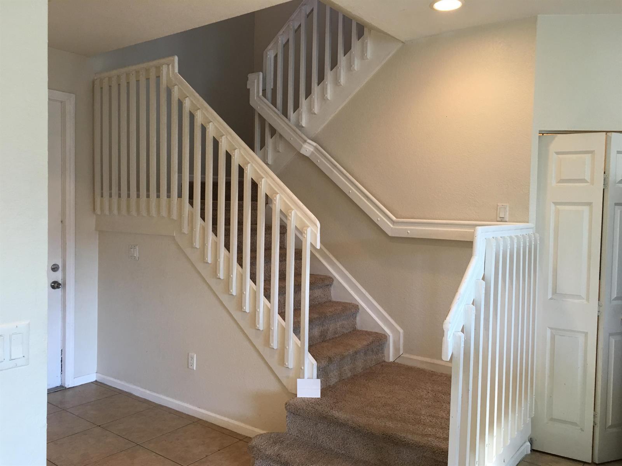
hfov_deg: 61.7
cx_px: 311
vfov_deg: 48.2
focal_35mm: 29
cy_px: 233
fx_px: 521
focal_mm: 4.15
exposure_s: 1/15
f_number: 2.2
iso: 32
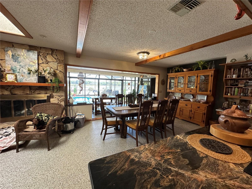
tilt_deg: -5.9
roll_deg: -1.5
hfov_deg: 102.1
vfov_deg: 85.7
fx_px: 102
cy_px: 94
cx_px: 126
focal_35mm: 14
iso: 160
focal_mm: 2.22
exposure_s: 1/120
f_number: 2.2
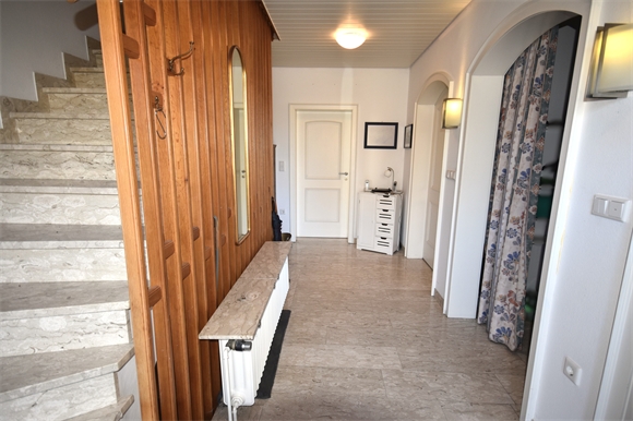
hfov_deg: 90.0
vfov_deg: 67.3
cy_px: 210
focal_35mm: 18
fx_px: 316
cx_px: 316
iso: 400
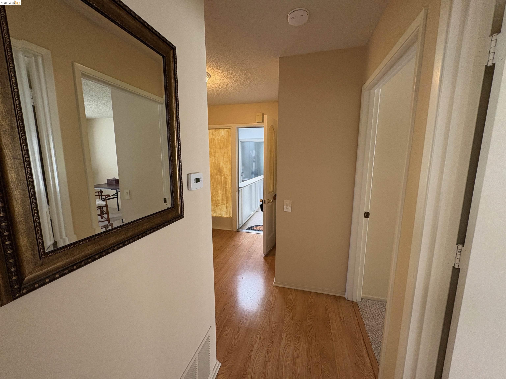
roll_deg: +0.2
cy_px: 190
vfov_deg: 85.7
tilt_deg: -8.3
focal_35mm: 14
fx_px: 205
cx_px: 253
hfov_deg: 102.1
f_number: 2.2
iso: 200
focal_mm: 2.22
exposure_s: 1/72
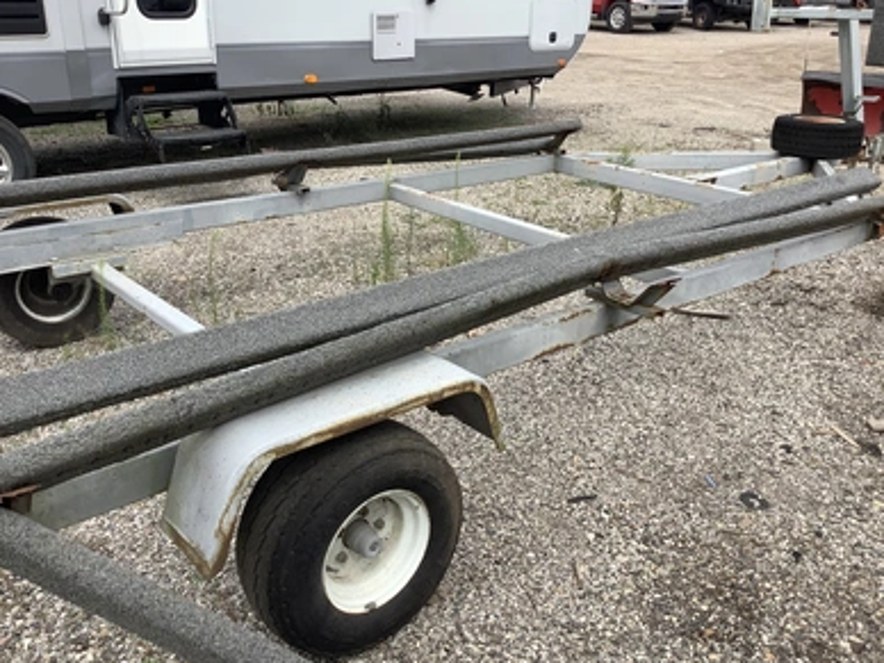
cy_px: 328
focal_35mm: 32
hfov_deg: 56.8
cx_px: 451
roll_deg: +0.4
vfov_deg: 44.2
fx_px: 817
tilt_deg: -24.1
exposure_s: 1/641
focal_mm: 3.3
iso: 25
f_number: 2.4
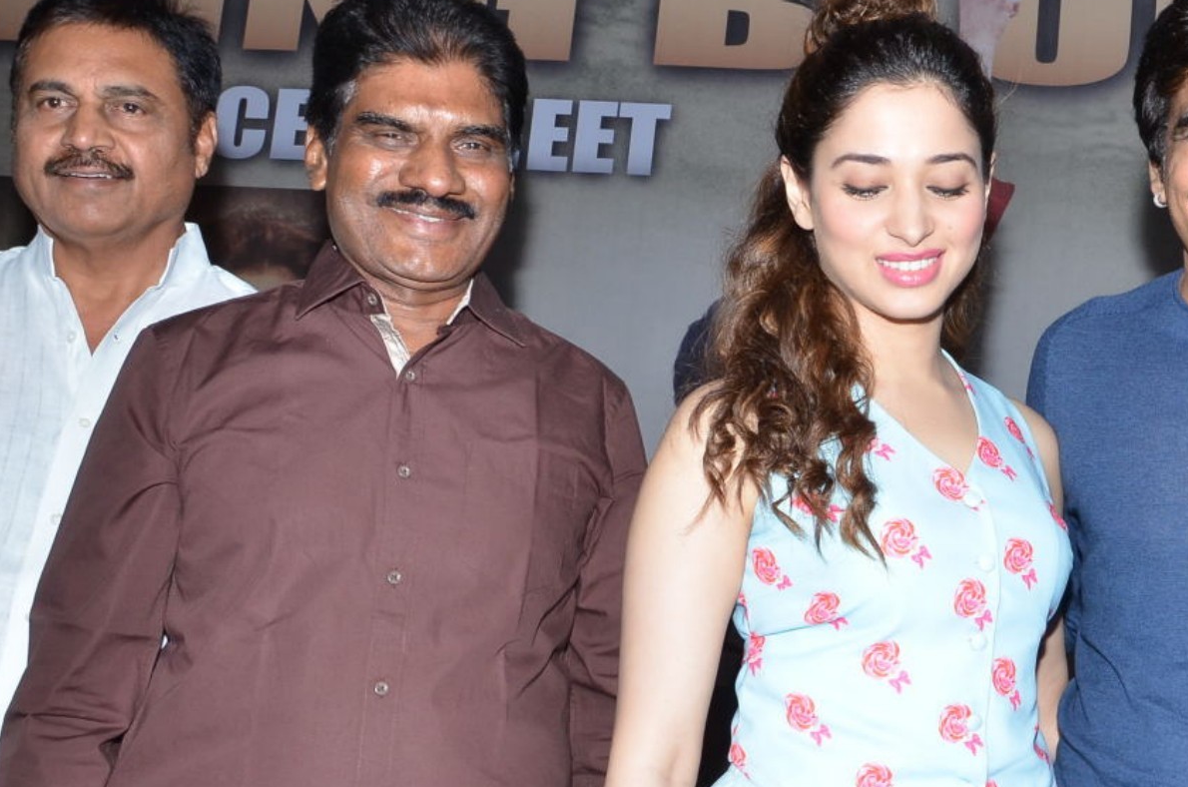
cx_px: 981
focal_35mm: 60
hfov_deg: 32.4
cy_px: 510
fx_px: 1974
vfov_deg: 22.5
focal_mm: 21
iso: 640
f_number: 8
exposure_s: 1/125
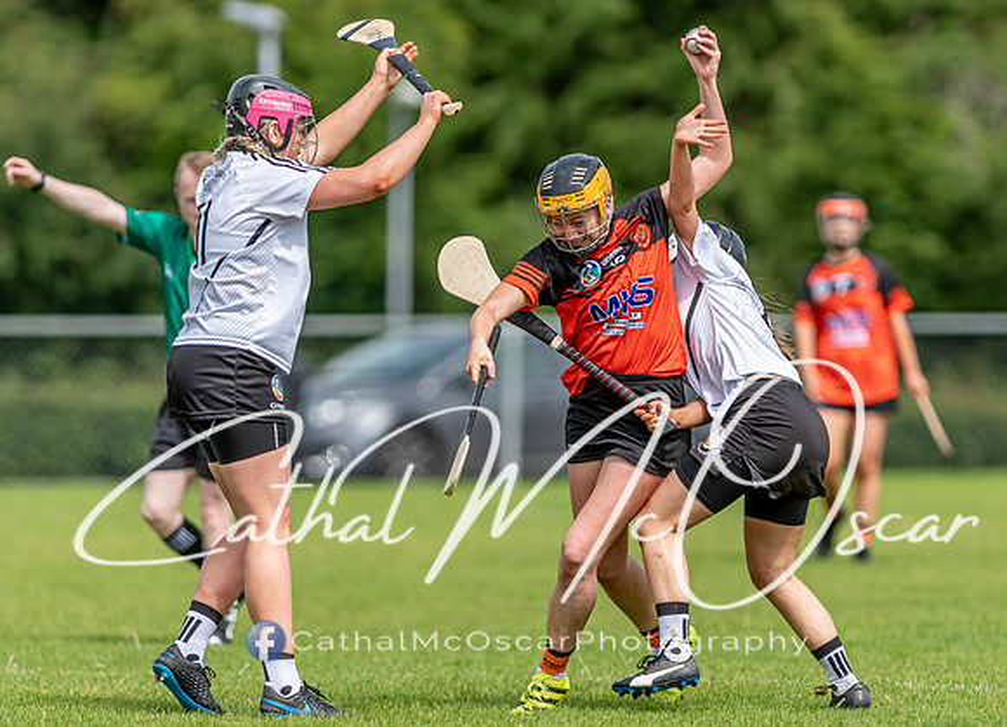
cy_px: 363
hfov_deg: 4.1
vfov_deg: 3.0
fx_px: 14111
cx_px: 546
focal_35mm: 491
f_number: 2.8
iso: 160
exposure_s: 1/3200
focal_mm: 300
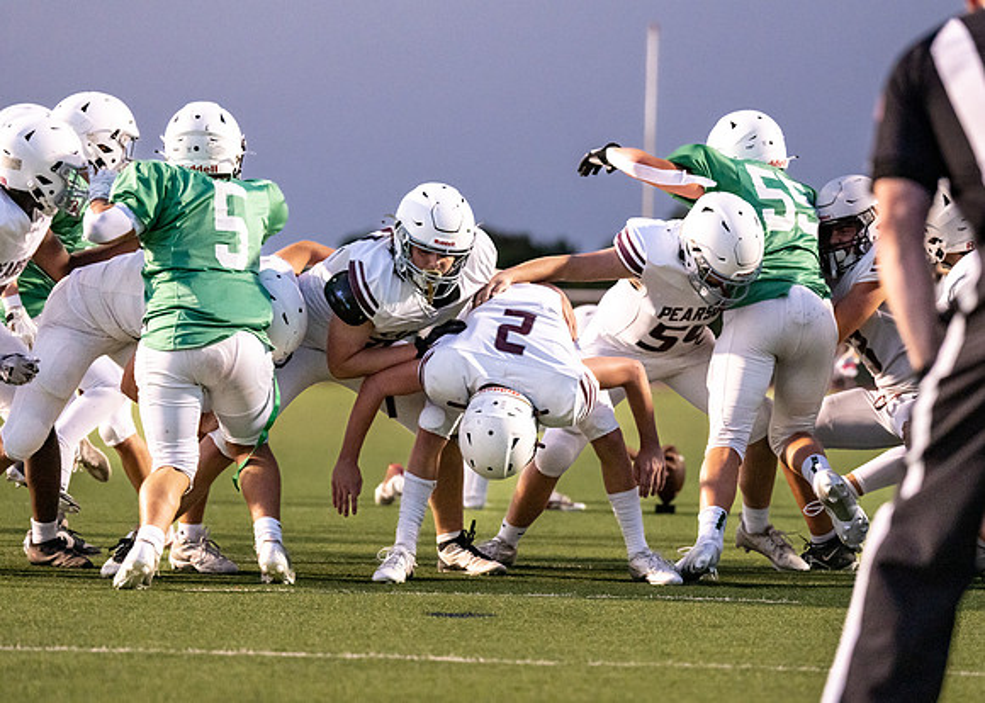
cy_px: 398
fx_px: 4290
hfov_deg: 13.1
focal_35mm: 153
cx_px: 562
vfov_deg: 9.4
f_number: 2.8
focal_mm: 125
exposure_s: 1/1000
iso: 3200
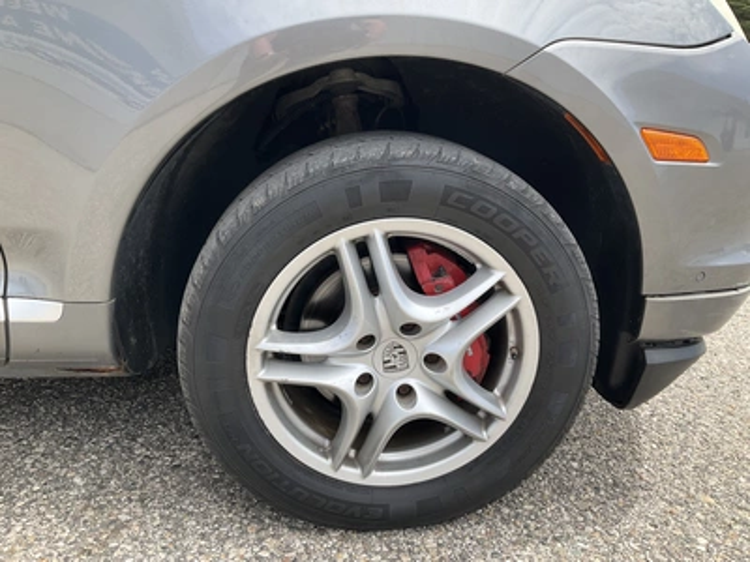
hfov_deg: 61.7
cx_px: 375
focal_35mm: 29
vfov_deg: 48.2
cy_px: 281
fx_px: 628
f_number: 1.8
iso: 25
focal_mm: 3
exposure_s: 1/568
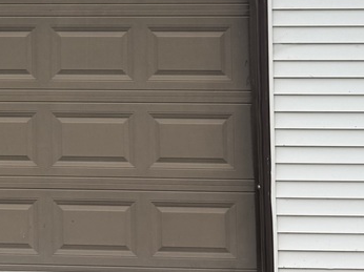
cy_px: 33
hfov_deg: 18.2
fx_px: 1051
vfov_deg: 14.6
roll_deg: -0.8
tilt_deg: +4.4
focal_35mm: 100
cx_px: -123
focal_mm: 6.76
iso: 80
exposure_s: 1/2169
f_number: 1.78
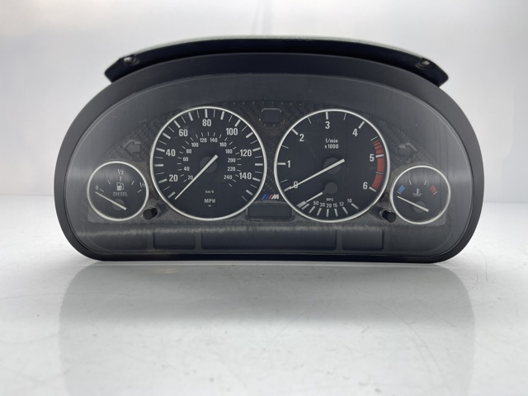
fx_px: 381
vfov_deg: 54.9
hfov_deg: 69.4
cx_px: 264
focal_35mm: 25
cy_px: 198
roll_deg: -0.6
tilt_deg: -6.7
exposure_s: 1/195
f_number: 1.6
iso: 32
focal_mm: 5.1
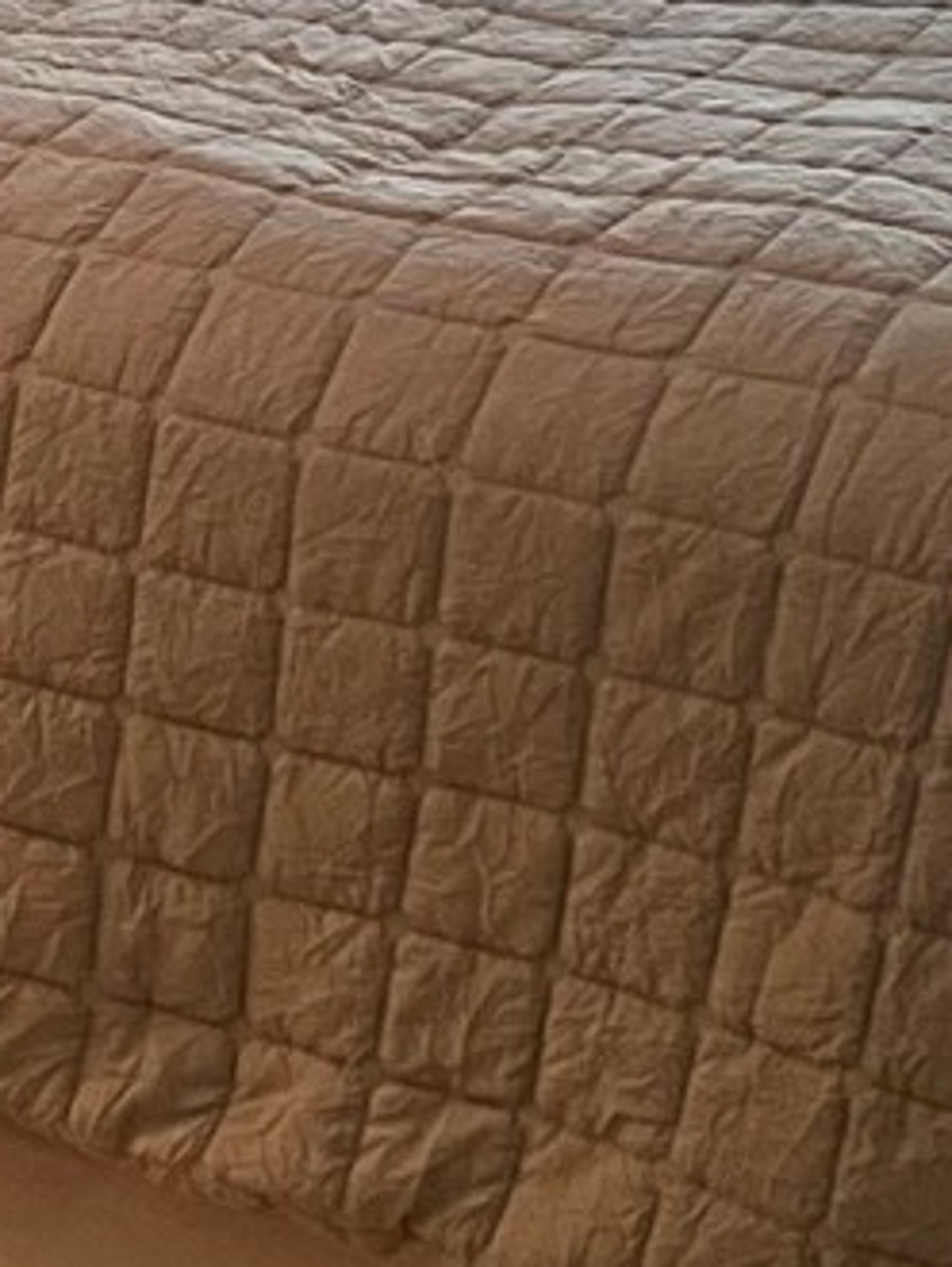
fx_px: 4614
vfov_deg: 15.5
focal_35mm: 126
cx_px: -265
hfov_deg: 11.5
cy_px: 134
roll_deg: +2.8
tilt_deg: -16.7
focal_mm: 5.7
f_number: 1.5
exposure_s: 1/60
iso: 400
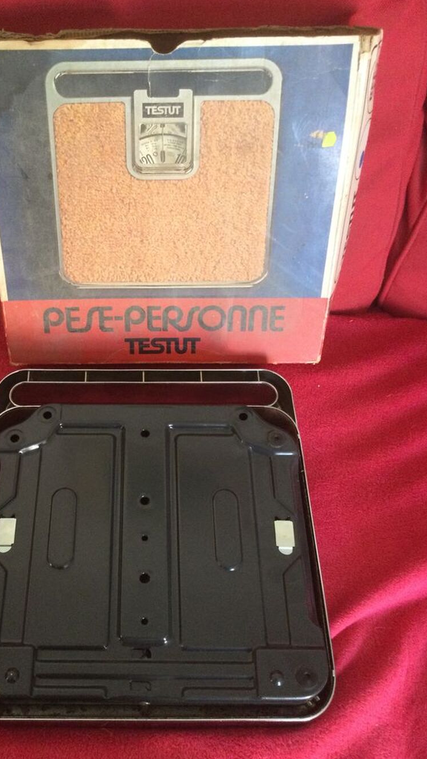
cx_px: 144
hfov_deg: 34.4
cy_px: 379
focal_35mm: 34
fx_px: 684
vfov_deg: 58.0
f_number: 2.4
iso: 200
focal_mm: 3.3
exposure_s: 1/33
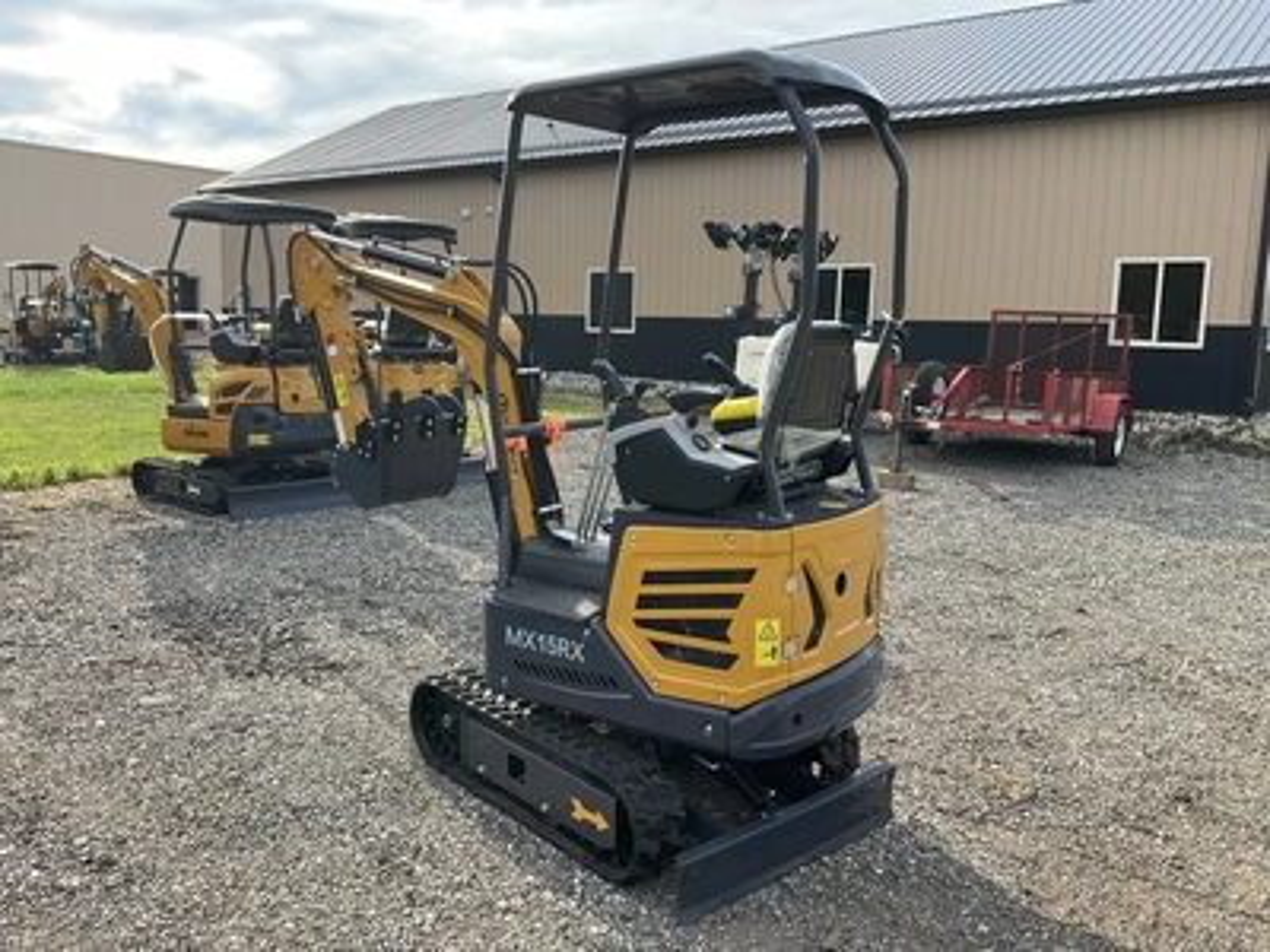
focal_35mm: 29
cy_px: 476
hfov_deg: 61.7
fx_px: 1064
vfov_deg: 48.2
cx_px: 635
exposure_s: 1/562
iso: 25
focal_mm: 3
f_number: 1.8
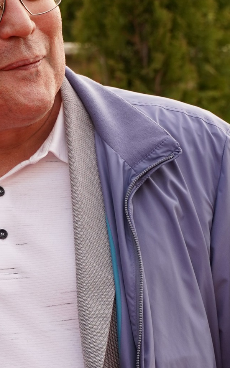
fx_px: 3067
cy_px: 405
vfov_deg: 6.8
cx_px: -109
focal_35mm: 306
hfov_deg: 4.3
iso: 250
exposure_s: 1/160
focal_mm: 75
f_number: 7.1
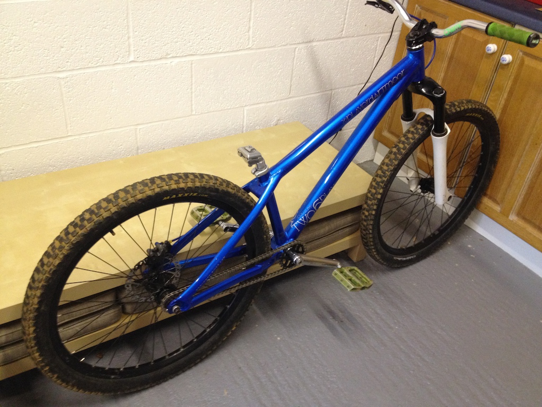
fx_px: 548
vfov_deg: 40.7
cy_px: 204
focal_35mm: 35
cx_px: 271
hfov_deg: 52.6
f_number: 2.4
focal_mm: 4.28
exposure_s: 1/20
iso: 250
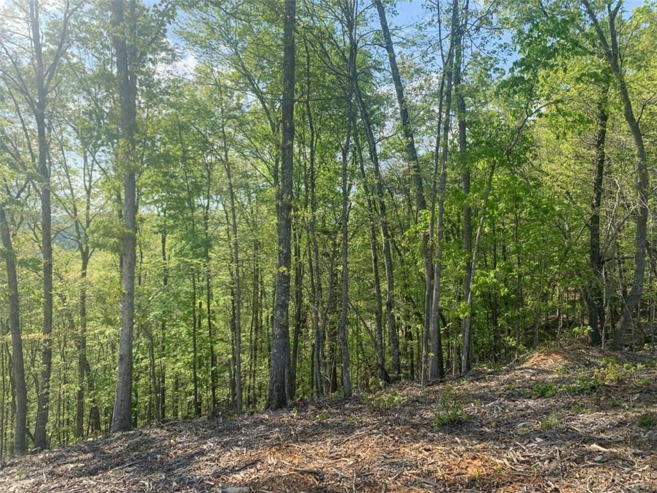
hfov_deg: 67.3
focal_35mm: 26
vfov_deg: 53.1
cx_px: 328
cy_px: 246
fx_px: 493
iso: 25
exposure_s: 1/950
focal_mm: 4.25
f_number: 1.8
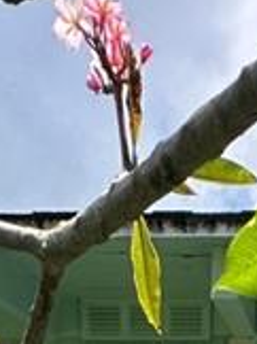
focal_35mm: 104
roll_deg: -2.0
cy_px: 1162
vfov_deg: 10.0
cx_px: 191
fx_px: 1032
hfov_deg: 14.1
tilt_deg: -9.0
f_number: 2.2
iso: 50
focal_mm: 2.22
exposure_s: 1/759
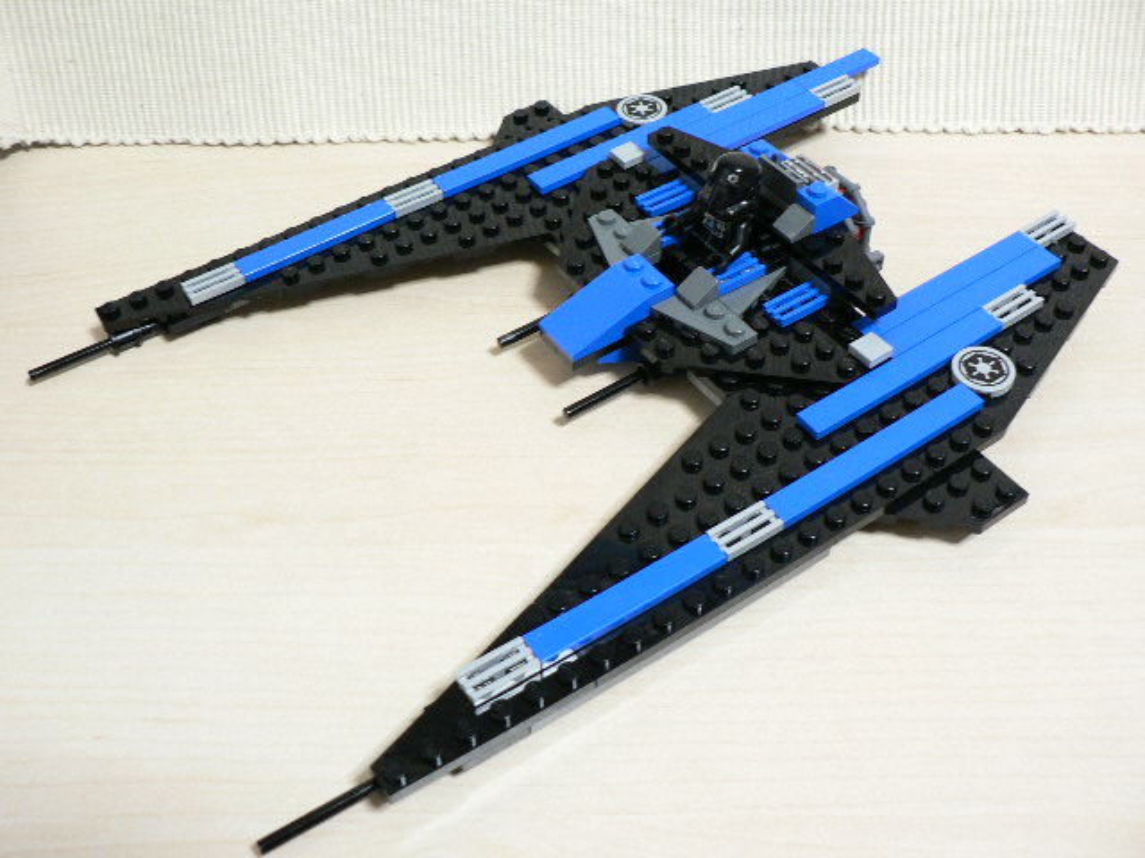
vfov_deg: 39.7
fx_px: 1191
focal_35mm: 36
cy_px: 429
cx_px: 572
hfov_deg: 51.4
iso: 200
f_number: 2.8
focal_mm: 6
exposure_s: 1/13
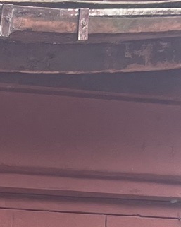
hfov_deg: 8.5
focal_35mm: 158
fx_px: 1057
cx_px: -329
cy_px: 617
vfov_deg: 10.0
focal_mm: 4.2
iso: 40
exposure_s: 1/275
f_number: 1.6
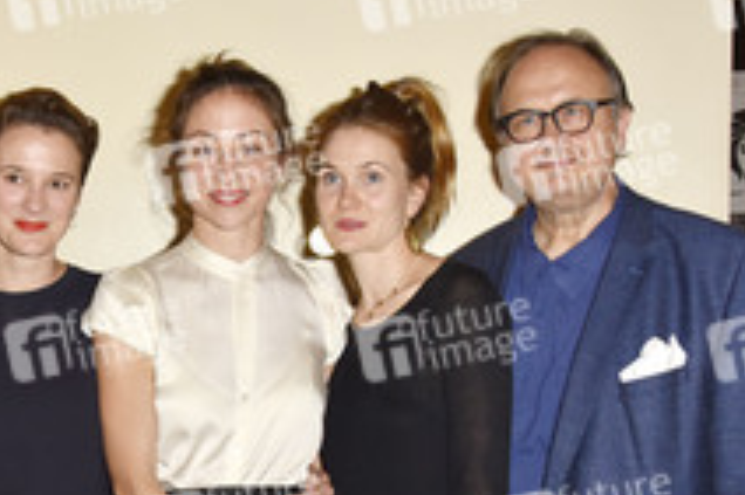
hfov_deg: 23.6
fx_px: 1758
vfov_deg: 15.9
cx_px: 142
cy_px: 428
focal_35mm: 85
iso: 800
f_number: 5.6
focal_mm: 40
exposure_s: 1/160
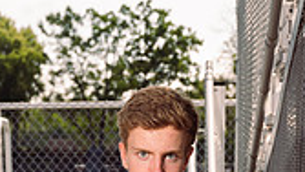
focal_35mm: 141
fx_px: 1141
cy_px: 406
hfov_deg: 15.2
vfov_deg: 8.0
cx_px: 159
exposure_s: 1/250
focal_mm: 50
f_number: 6.3
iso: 64
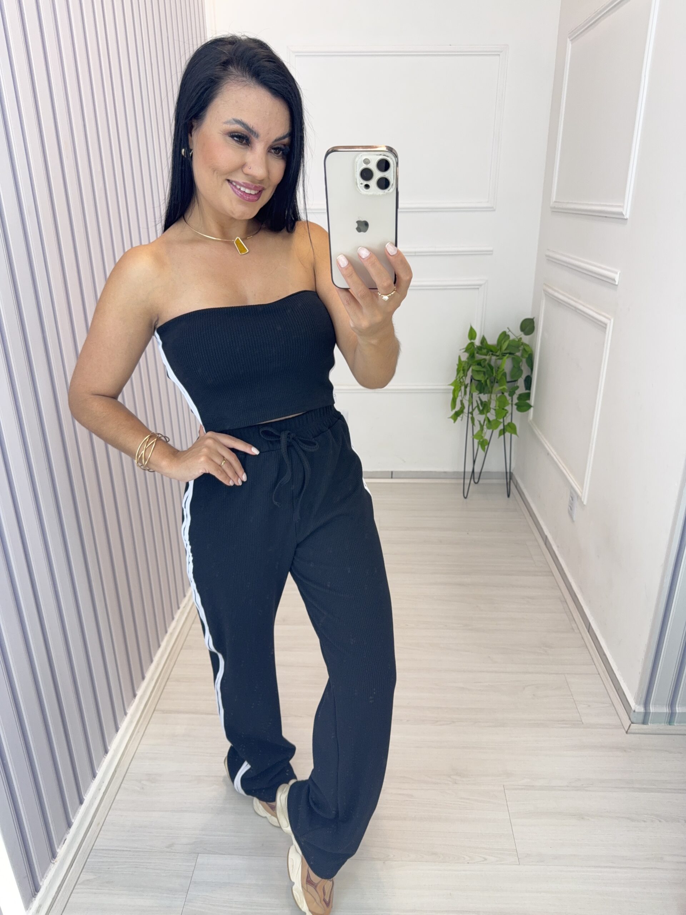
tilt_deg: -25.3
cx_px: 343
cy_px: 458
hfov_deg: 56.8
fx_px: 634
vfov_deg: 71.6
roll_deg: -0.8
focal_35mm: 24
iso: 80
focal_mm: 6.76
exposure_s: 1/120
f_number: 1.78
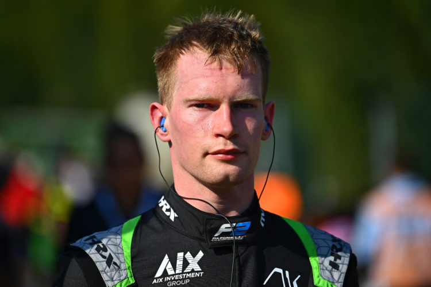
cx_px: 216
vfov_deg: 6.9
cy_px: 144
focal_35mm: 200
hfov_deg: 10.3
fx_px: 2394
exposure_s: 1/4000
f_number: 2.8
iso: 100
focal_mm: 200
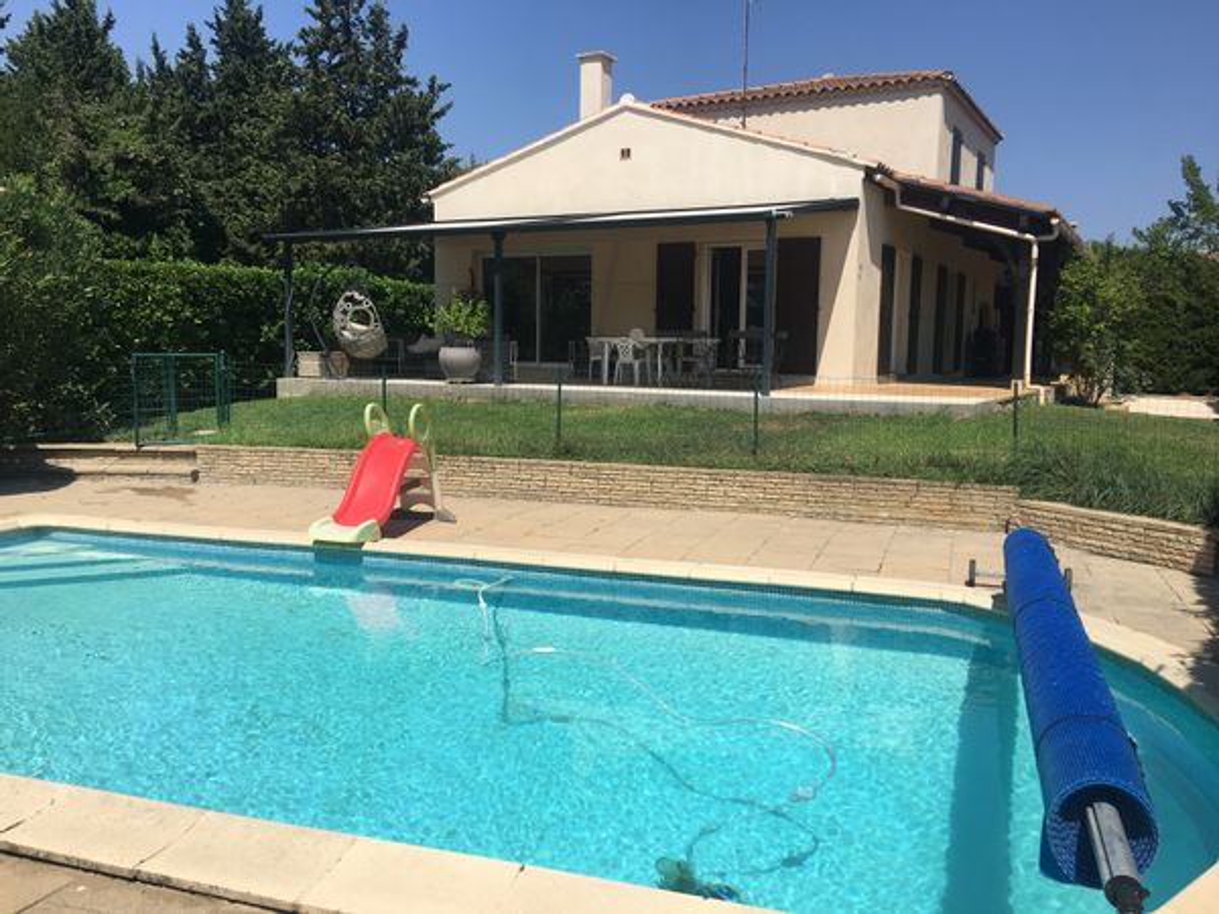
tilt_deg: -5.8
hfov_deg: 61.7
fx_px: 1021
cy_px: 457
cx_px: 610
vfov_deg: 48.2
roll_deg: -0.5
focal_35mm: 29
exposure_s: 1/2262
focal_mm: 4.15
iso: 25
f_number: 2.2
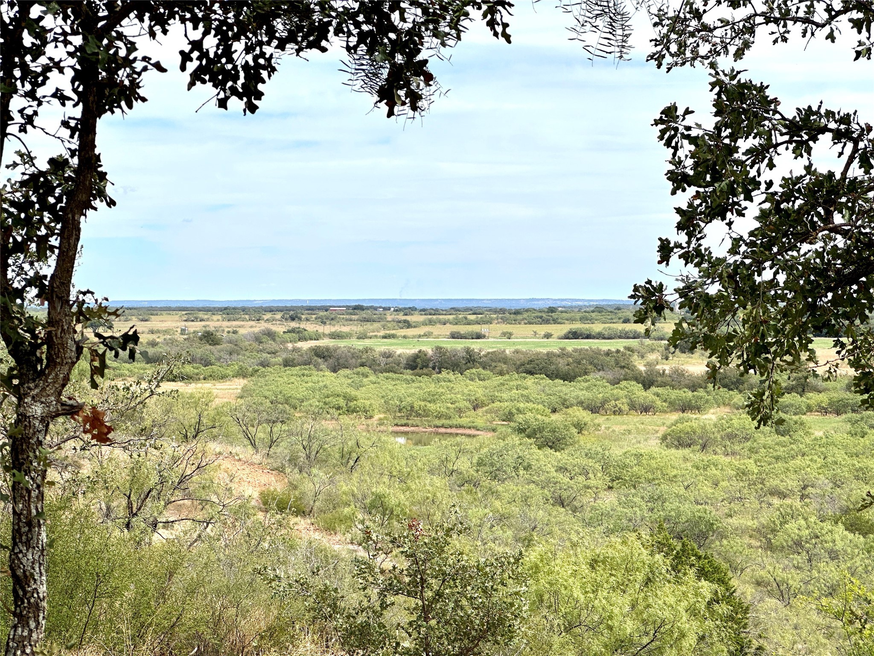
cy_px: 328
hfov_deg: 25.3
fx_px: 1944
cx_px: 437
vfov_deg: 19.1
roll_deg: -0.1
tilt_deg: -0.4
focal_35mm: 77
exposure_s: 1/889
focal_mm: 9
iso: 32
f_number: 2.8
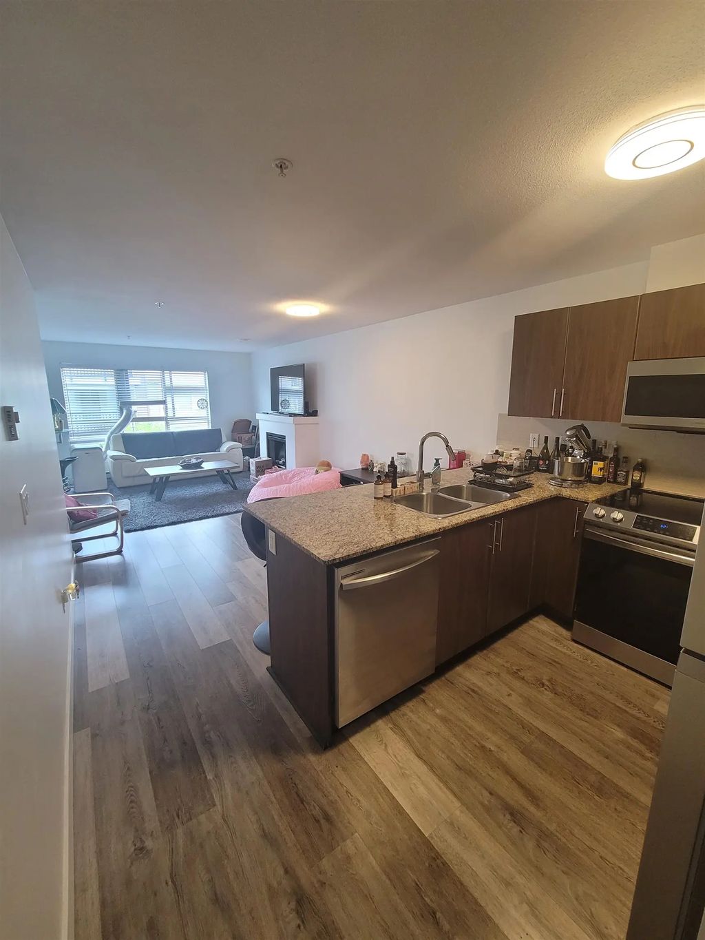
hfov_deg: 89.9
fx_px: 353
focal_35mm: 13
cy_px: 470
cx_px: 352
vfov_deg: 106.2
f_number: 2.2
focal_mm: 2.2
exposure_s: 1/60
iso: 200
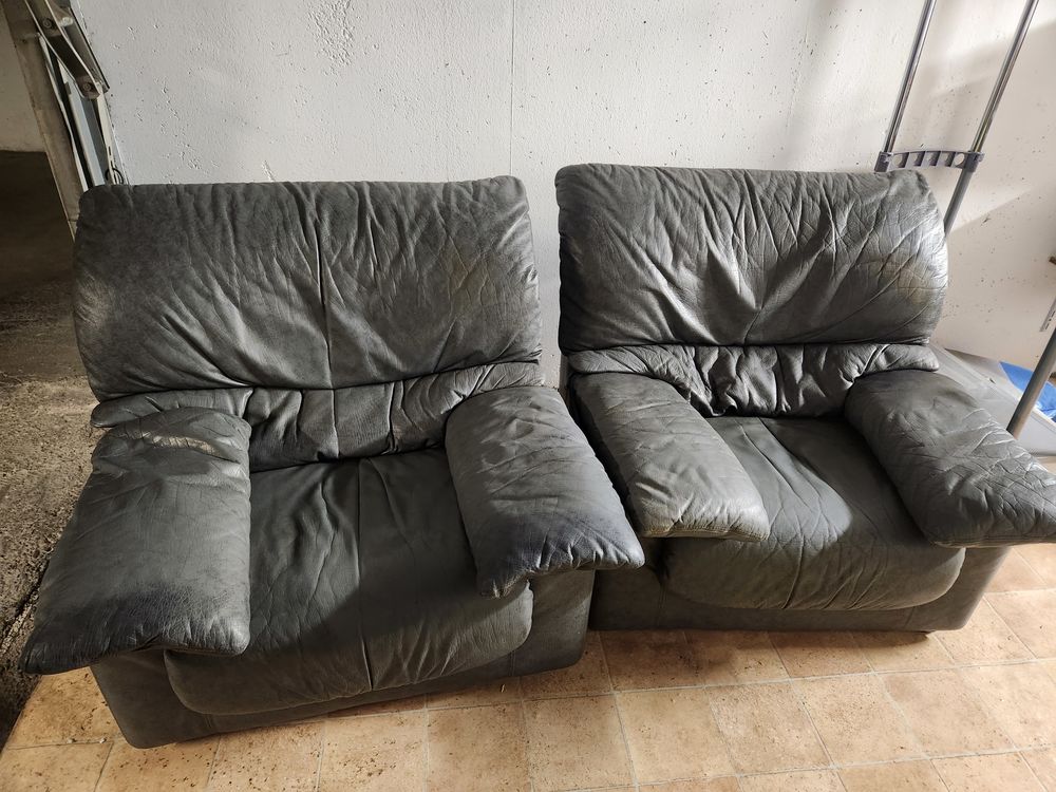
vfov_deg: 58.9
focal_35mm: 23
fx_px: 702
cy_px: 396
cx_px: 528
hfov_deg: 73.9
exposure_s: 1/25
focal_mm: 5.4
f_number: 1.8
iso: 800
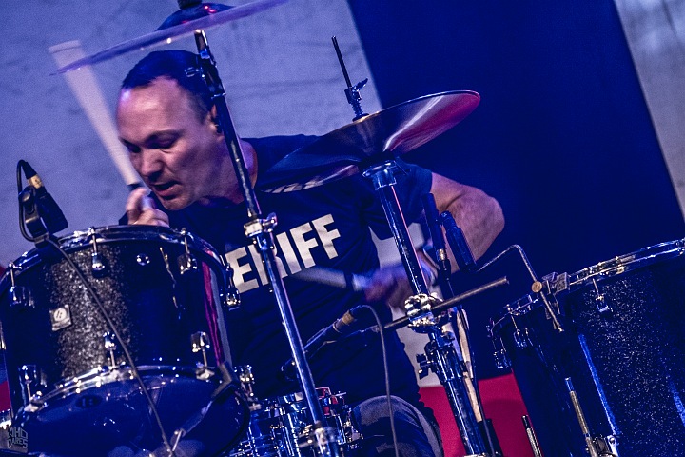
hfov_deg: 9.1
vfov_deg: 6.1
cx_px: 342
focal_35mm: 225
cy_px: 228
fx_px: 4281
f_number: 2.8
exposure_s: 1/160
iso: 1000
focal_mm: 150
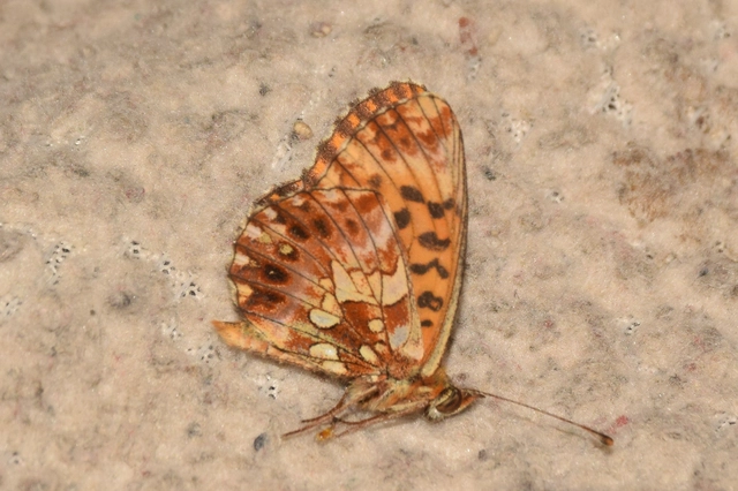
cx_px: 369
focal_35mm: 210
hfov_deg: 9.8
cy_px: 246
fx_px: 4303
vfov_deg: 6.5
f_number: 14
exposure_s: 1/200
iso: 500
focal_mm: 140
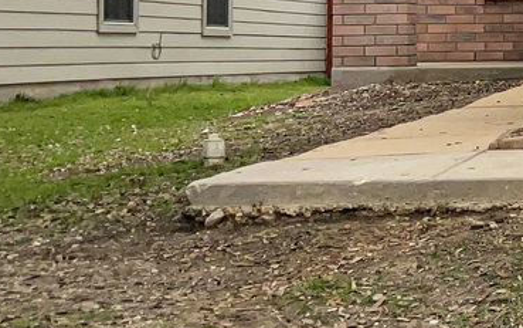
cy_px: -94
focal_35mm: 120
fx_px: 1711
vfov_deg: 10.7
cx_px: 961
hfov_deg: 15.0
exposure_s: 1/500
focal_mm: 3
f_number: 1.8
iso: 16
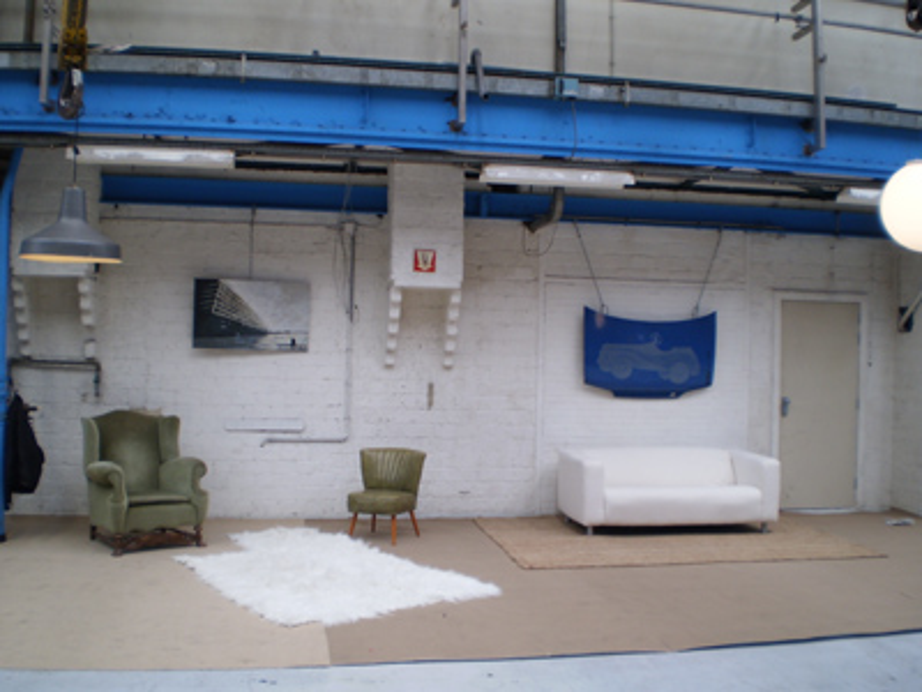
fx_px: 959
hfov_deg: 51.4
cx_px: 461
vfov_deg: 39.7
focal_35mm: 36
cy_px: 346
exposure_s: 1/50
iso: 64
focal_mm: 6.3
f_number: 3.1
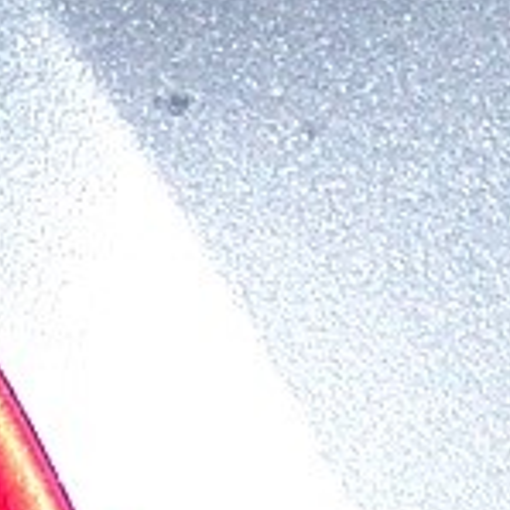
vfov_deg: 5.3
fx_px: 5517
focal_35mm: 331
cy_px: 34
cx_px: -103
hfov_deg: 5.3
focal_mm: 6.2
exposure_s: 1/60
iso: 80
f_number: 2.8
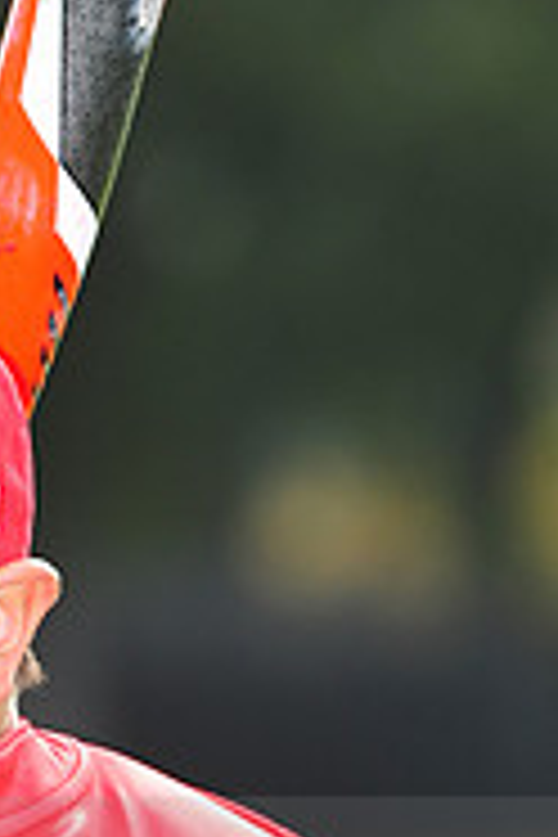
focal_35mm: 625
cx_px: -194
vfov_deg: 3.3
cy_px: 860
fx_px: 14530
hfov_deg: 2.2
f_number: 4.5
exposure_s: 1/1000
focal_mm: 200
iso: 400
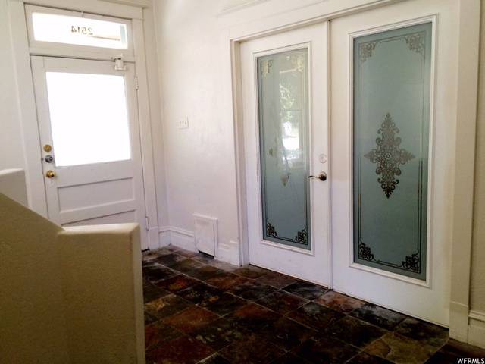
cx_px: 242
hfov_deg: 61.7
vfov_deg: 48.2
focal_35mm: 29
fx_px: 406
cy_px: 182
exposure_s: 1/30
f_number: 2.2
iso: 50
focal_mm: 4.15
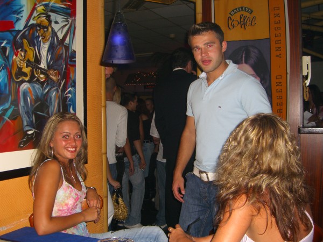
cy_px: 121
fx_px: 355
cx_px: 162
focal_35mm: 38
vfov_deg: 37.7
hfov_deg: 49.0
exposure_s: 1/60
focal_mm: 7.9
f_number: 2.8
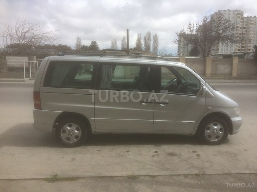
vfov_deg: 48.2
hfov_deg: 61.7
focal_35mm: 29
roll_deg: -0.2
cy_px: 96
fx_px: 215
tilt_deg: -6.5
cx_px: 128
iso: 32
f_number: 2.2
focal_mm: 4.15
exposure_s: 1/2564
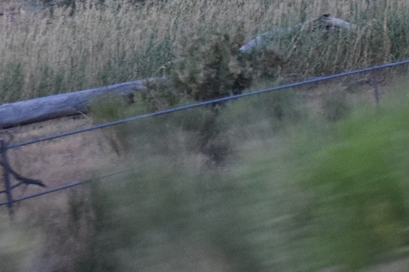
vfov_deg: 4.6
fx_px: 3394
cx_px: 74
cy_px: -66
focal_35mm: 299
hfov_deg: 6.9
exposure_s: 1/200
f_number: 4
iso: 3200
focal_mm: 55
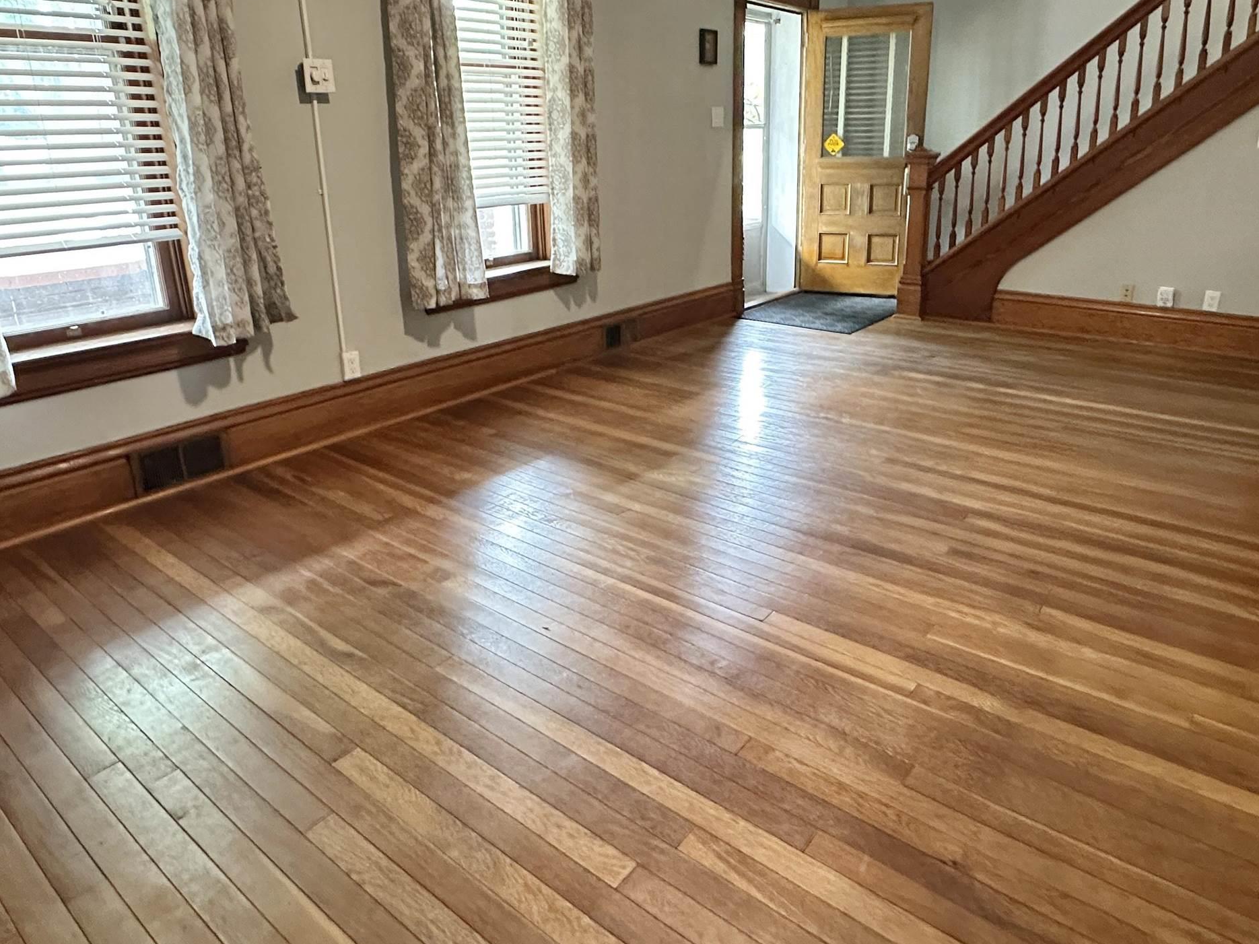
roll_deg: +0.4
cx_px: 656
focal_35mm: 23
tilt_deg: -14.8
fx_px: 836
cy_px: 366
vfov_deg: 58.3
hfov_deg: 73.9
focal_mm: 2.22
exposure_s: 1/60
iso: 640
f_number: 2.2
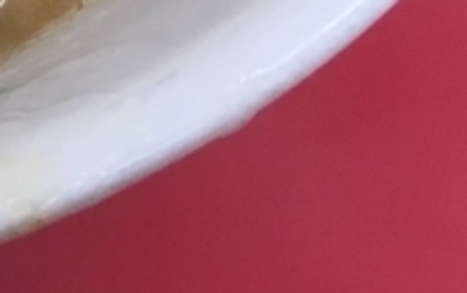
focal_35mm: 186
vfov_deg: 6.5
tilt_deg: -39.5
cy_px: -586
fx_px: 2369
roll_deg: -1.5
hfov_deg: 9.7
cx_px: -722
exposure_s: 1/33
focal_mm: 4.15
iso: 40
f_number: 2.2
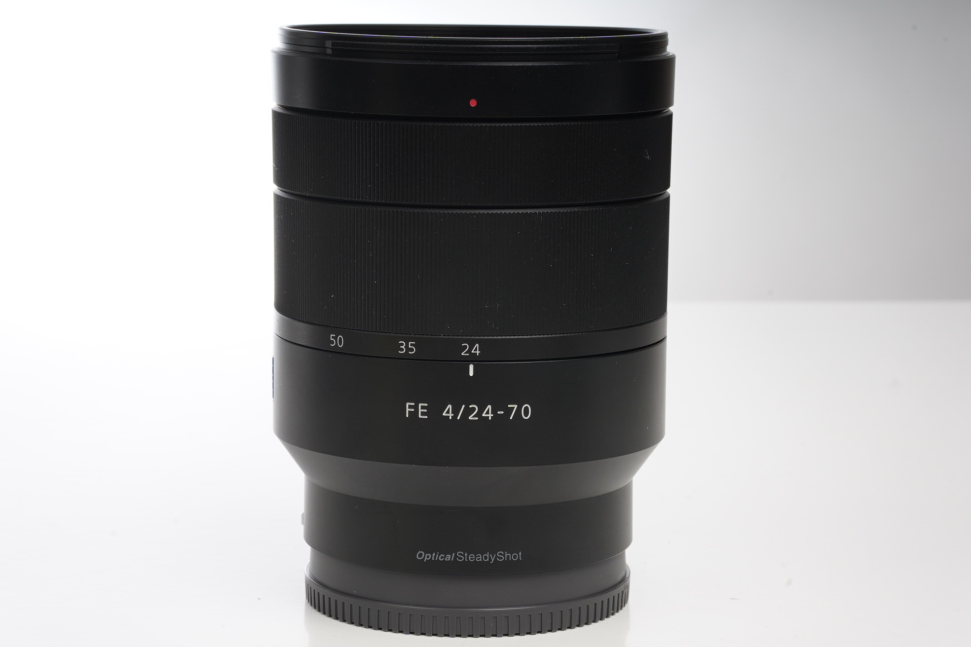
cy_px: 324
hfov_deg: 24.2
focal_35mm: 84
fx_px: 2265
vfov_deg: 16.3
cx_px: 486
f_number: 16
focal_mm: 56
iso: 200
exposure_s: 1/250
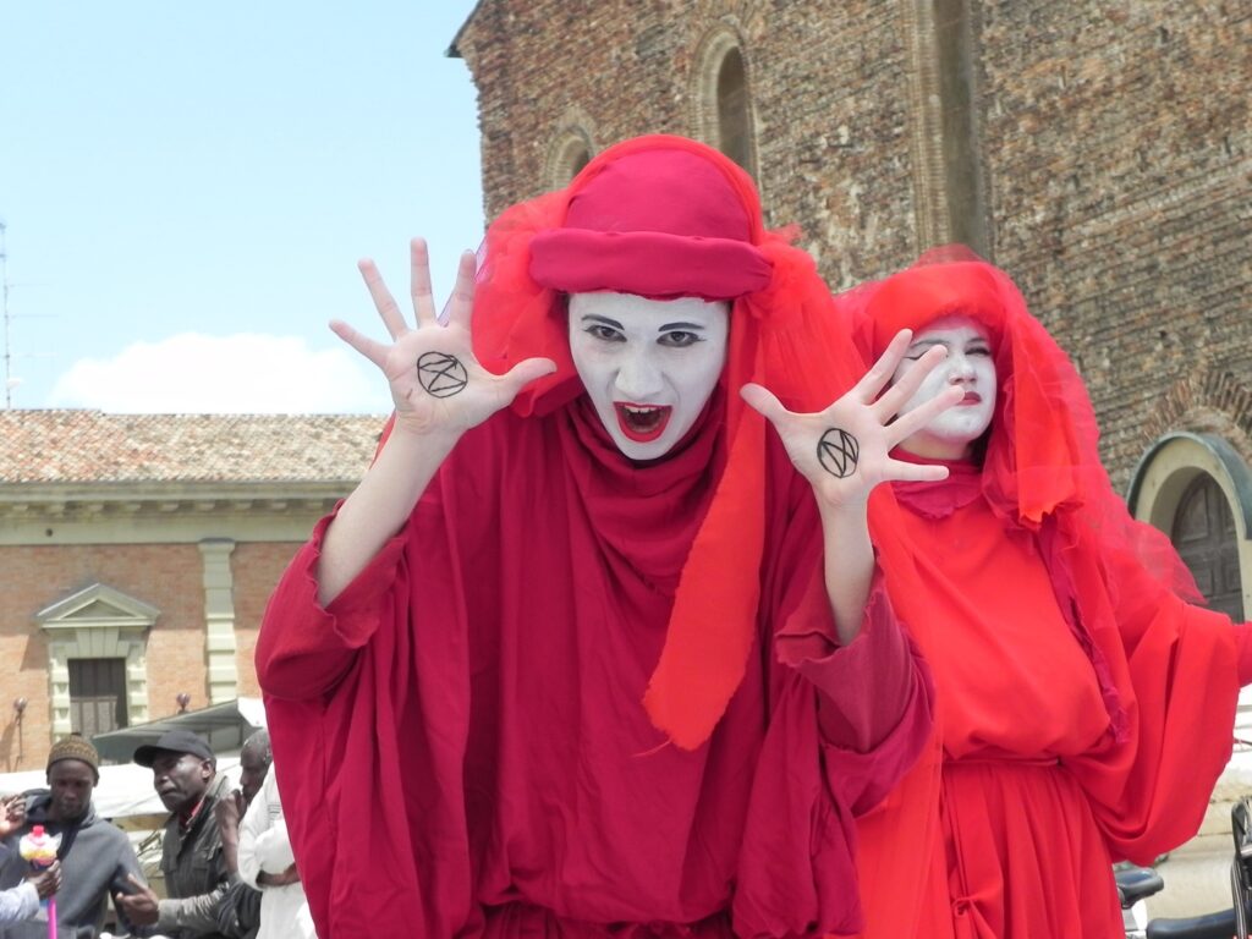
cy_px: 470
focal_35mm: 117
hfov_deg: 16.8
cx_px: 626
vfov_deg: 12.7
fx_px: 4232
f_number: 5.6
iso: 160
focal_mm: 20.8
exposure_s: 1/260
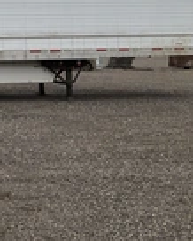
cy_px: 19
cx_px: -127
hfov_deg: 16.3
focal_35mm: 83
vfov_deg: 22.4
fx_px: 592
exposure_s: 1/2141
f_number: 1.8
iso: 25
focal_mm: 3
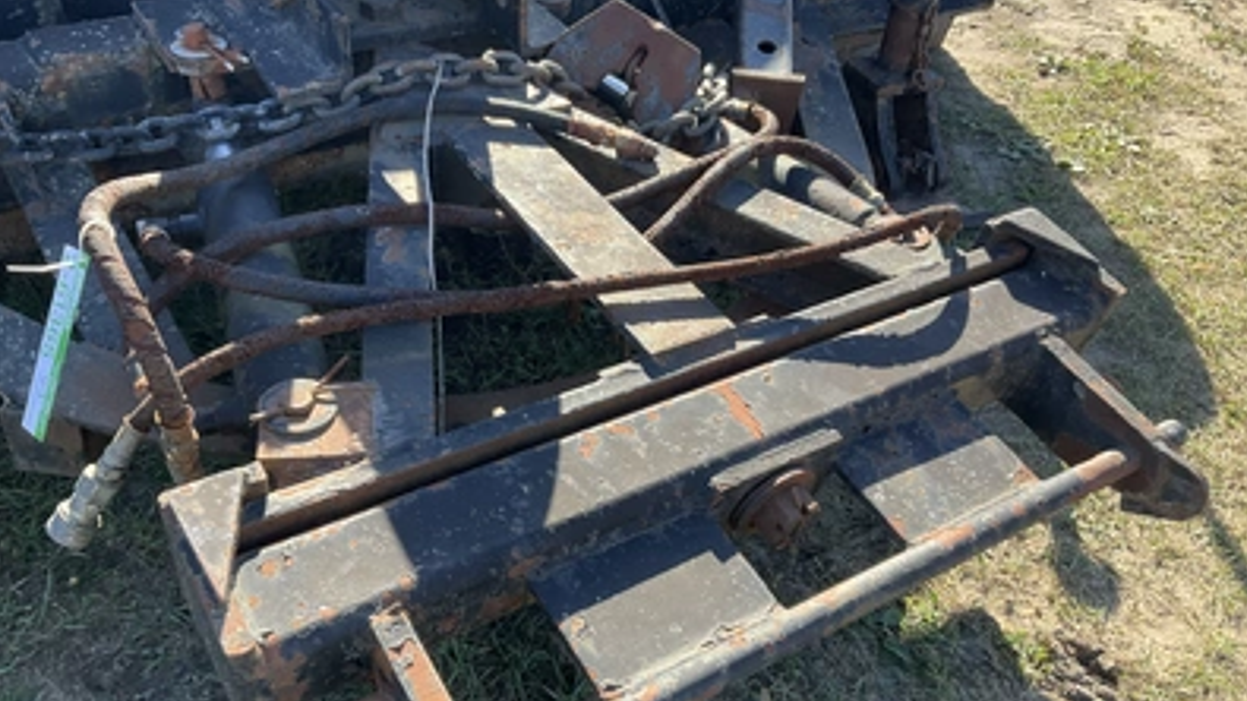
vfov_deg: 36.4
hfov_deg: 61.0
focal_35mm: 32
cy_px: 445
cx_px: 622
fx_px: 1058
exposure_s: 1/251
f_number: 1.8
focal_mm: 3
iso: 25
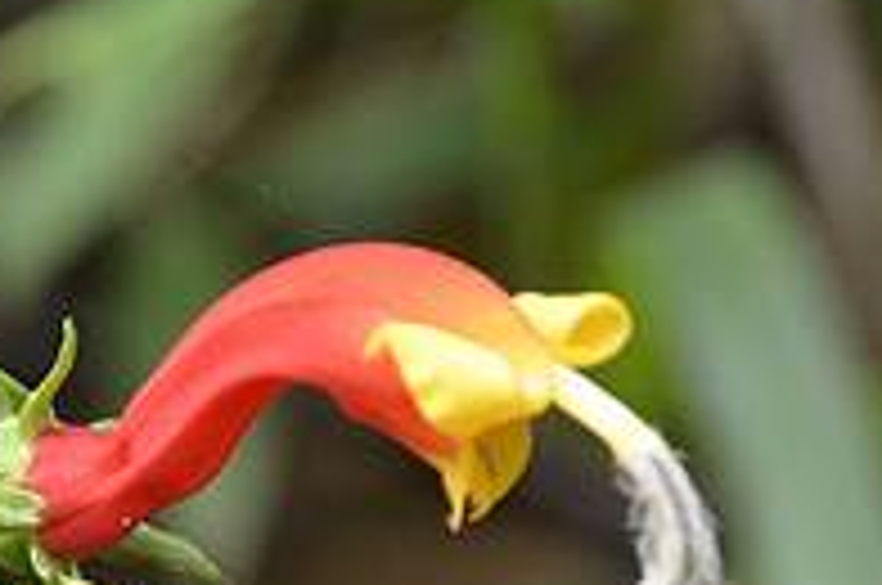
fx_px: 6726
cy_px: 508
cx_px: -274
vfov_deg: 5.0
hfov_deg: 7.4
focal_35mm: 275
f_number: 8
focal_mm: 62
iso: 320
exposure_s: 1/125
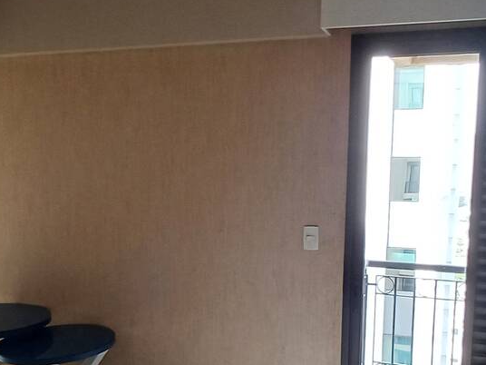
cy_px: 246
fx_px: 604
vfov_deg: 33.3
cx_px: 278
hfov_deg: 43.7
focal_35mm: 43
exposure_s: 1/60
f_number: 2.2
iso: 80
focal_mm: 1.64
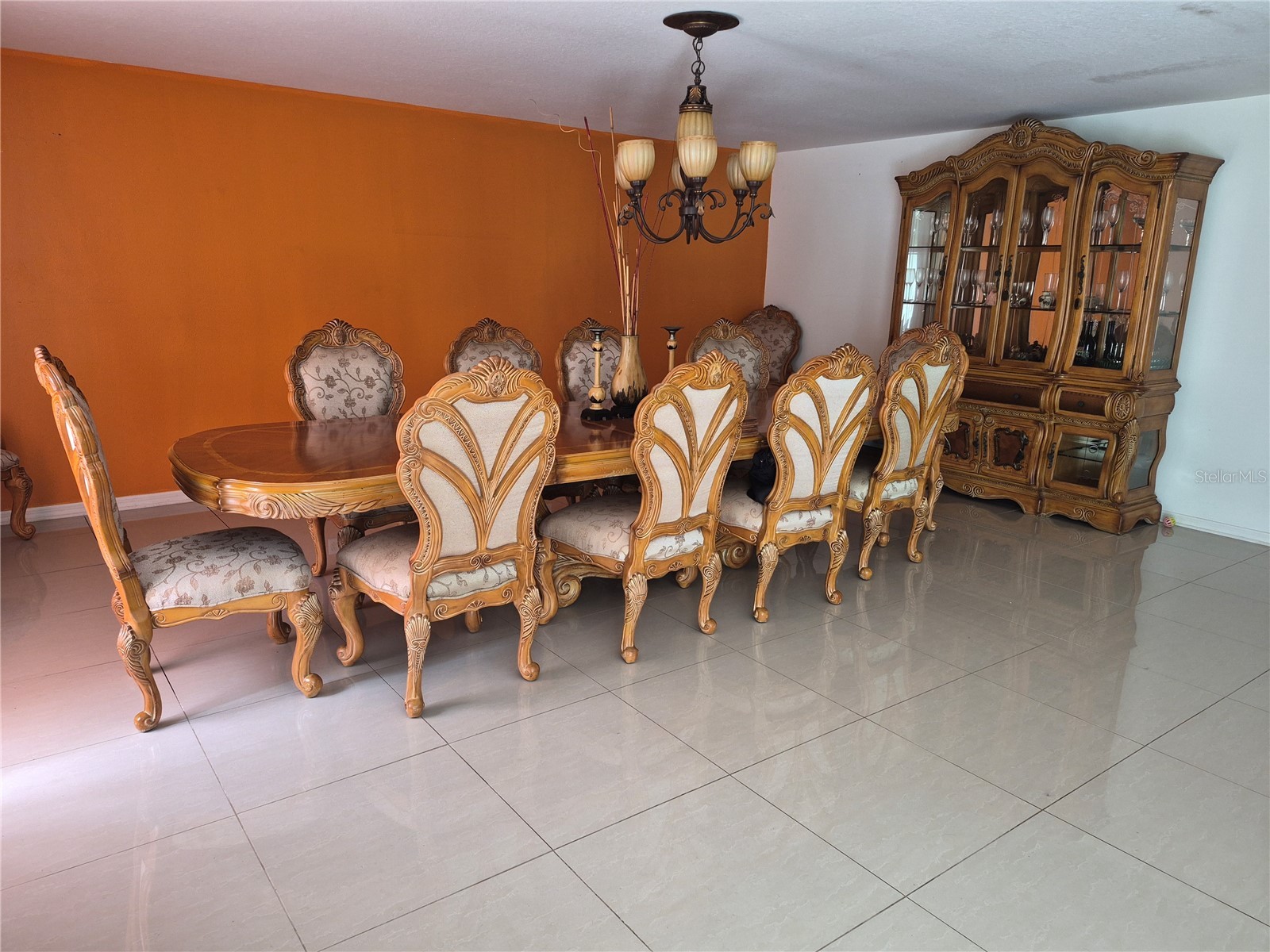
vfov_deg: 58.9
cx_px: 635
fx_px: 844
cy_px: 476
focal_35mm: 23
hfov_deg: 73.9
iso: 250
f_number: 1.8
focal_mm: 5.4
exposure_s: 1/120
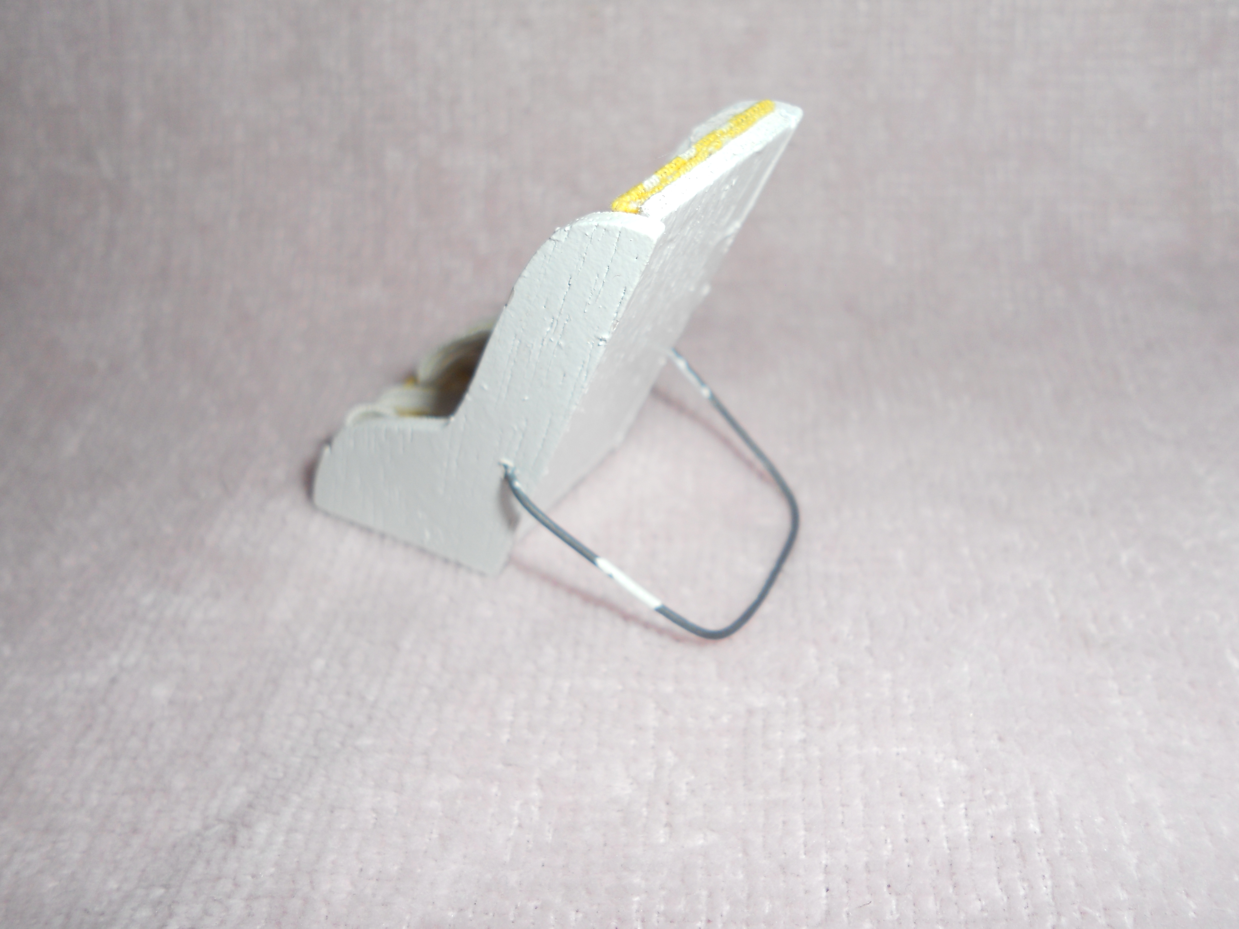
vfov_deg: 44.2
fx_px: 1145
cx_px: 620
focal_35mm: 32
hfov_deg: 56.8
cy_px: 464
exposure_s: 1/25
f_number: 8.8
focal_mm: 5.8
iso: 80
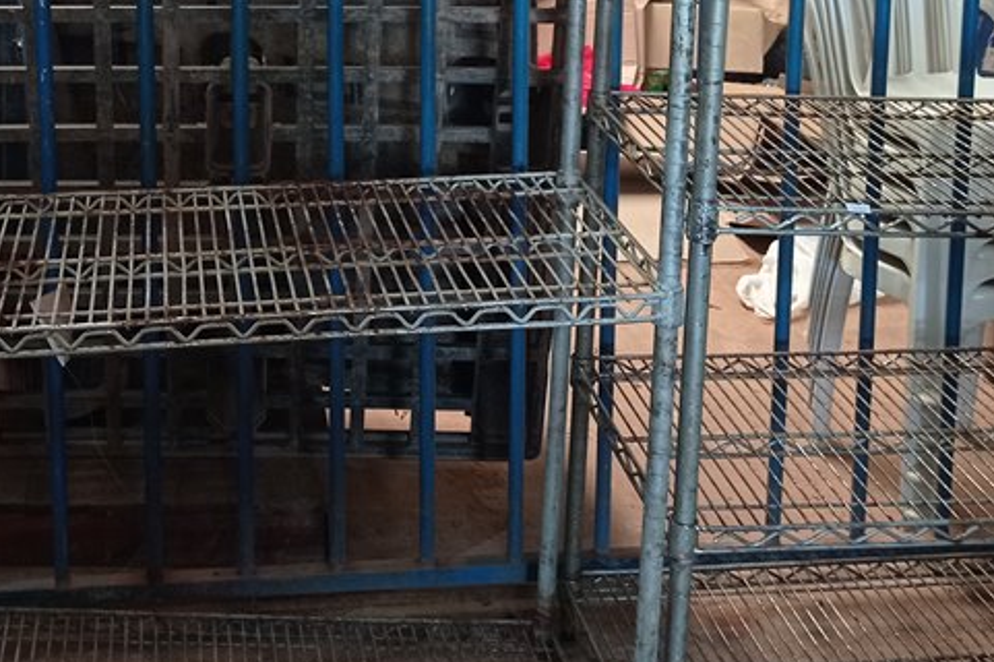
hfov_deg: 32.2
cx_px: 339
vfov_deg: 20.8
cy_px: -72
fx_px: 1711
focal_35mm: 62
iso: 194
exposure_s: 1/30
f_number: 1.79
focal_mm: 4.7
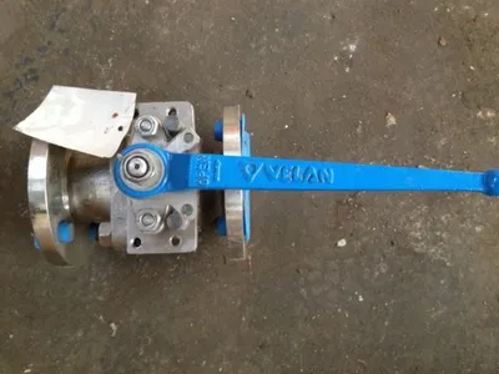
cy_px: 187
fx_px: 505
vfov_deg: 40.7
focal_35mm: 35
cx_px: 250
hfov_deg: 52.6
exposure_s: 1/20
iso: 250
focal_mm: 4.28
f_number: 2.4
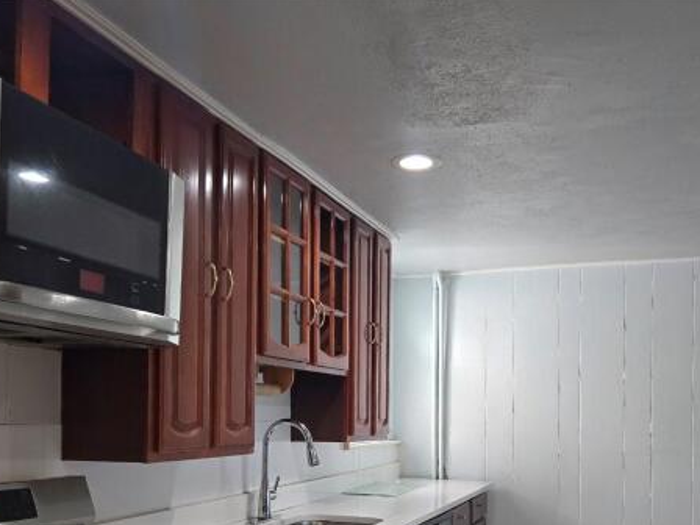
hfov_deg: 50.1
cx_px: 364
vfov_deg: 37.4
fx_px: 748
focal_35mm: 37
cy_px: 416
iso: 125
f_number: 1.8
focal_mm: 5.4
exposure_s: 1/120
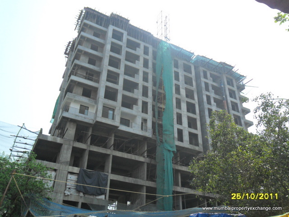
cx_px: 144
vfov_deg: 44.2
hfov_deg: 56.8
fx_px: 267
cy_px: 108
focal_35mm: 32
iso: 100
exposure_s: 1/750
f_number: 3.7
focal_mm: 5.7
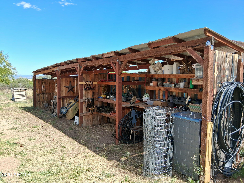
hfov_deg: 67.3
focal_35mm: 26
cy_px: 92
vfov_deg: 53.1
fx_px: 183
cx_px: 122
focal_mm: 3.98
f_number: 1.8
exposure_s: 1/435
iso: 25
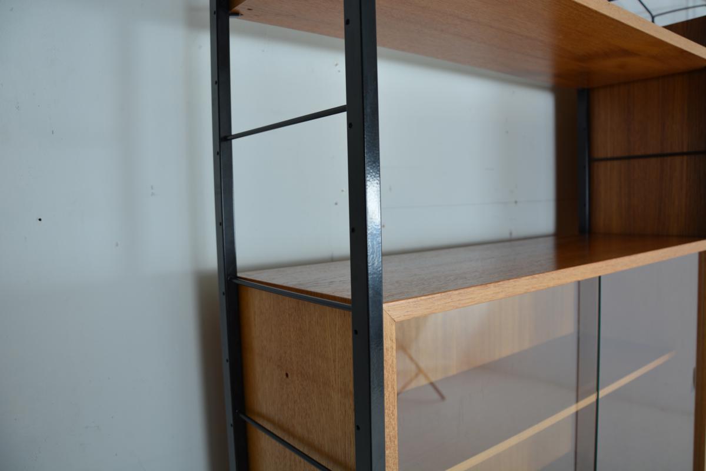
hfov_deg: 67.4
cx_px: 353
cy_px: 236
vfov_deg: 47.9
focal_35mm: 27
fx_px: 529
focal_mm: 18
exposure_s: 1/125
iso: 160
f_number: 4.5
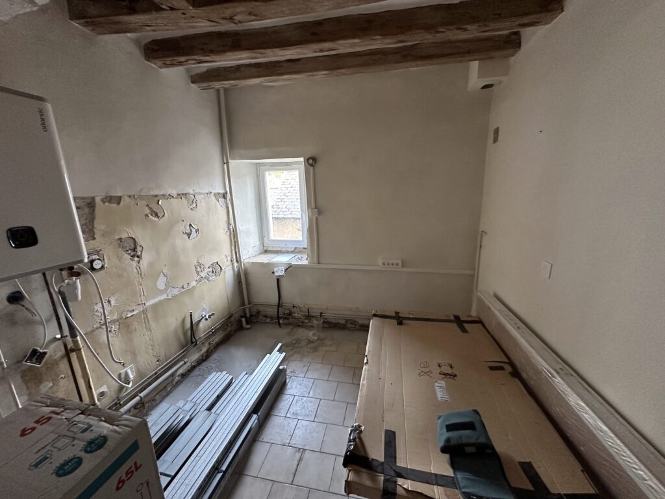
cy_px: 250
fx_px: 269
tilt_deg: -13.4
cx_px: 332
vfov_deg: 85.7
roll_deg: +2.3
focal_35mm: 14
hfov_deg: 102.1
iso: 320
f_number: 2.2
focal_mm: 2.22
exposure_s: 1/60
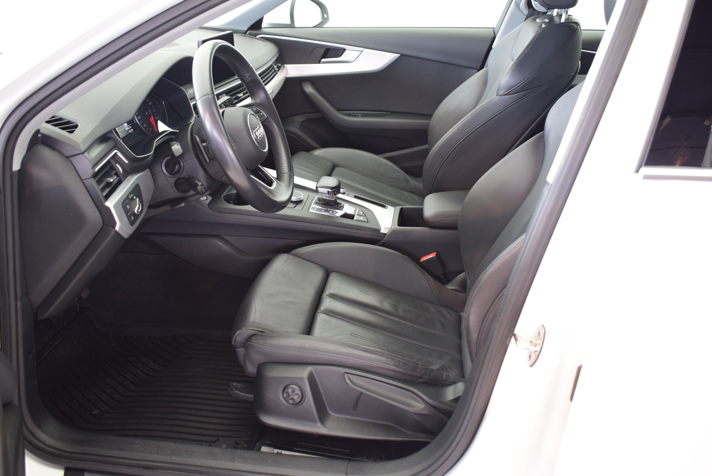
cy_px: 238
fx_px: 713
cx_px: 356
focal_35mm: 36
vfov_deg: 36.9
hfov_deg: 53.1
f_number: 3.8
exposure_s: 1/50
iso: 1600
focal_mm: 24
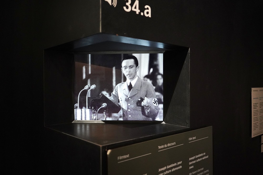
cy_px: 88
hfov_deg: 73.7
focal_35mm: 24
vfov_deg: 53.1
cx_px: 132
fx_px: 175
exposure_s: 1/80
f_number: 3.2
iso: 5000
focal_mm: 24
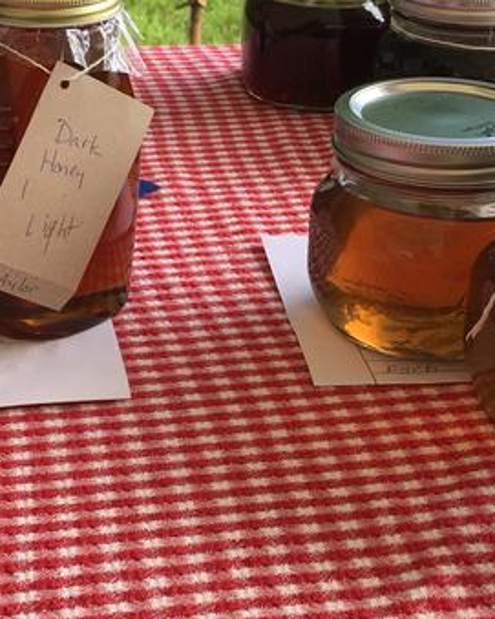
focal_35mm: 78
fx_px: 1429
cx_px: 235
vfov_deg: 24.4
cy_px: 243
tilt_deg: -20.8
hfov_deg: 19.7
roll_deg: -4.9
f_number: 2.2
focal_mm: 4.15
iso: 25
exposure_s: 1/450
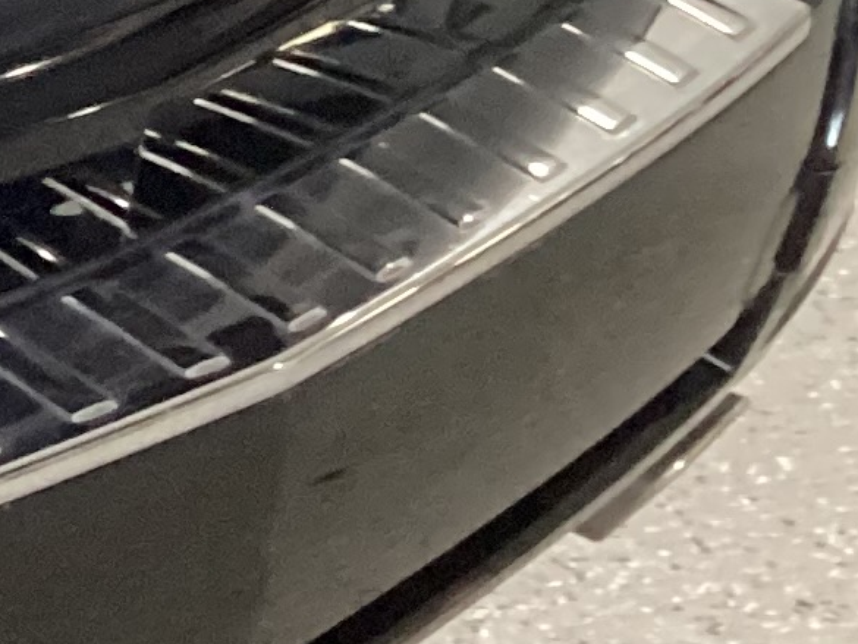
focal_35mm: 173
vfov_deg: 8.3
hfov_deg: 9.8
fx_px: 4289
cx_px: -1317
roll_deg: +1.0
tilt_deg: -20.6
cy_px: -430
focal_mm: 3.3
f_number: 2.4
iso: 320
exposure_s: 1/25
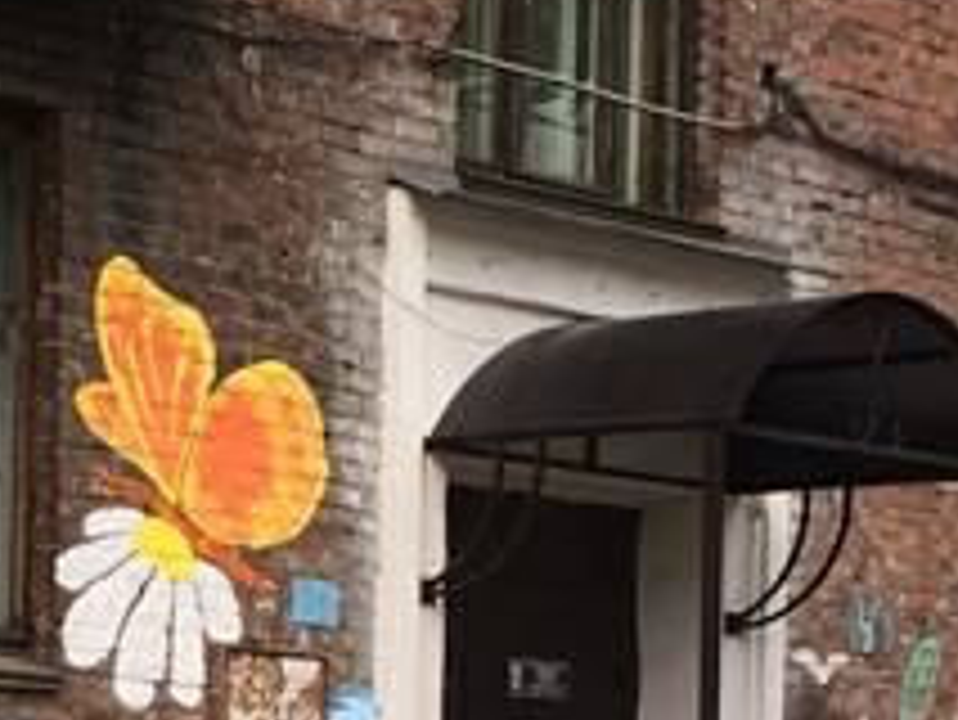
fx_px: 3766
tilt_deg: -1.5
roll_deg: +1.7
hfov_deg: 14.1
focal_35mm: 136
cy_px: 972
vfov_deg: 10.6
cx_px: -162
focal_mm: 4.15
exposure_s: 1/789
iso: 32
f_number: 2.2
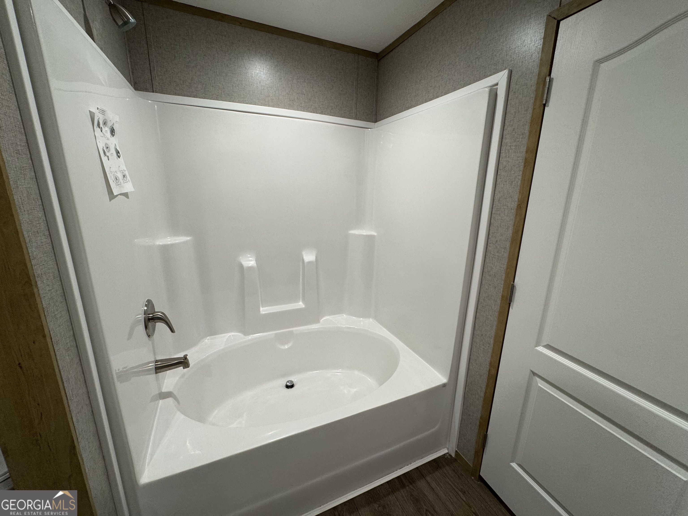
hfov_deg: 102.1
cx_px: 344
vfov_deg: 85.7
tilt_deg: -14.2
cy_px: 258
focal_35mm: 14
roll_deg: -1.3
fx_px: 278
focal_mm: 2.22
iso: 160
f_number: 2.2
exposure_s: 1/120
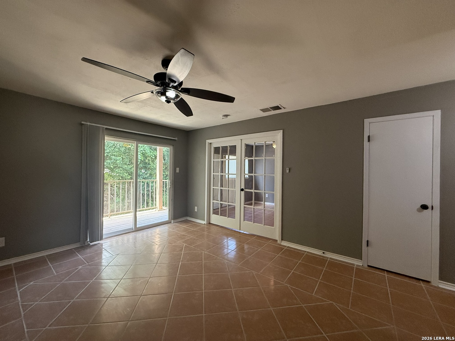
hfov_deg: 102.1
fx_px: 184
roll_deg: -0.9
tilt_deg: +0.0
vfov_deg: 85.7
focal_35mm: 14
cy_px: 170
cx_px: 228
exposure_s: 1/120
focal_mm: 2.22
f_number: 2.2
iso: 500
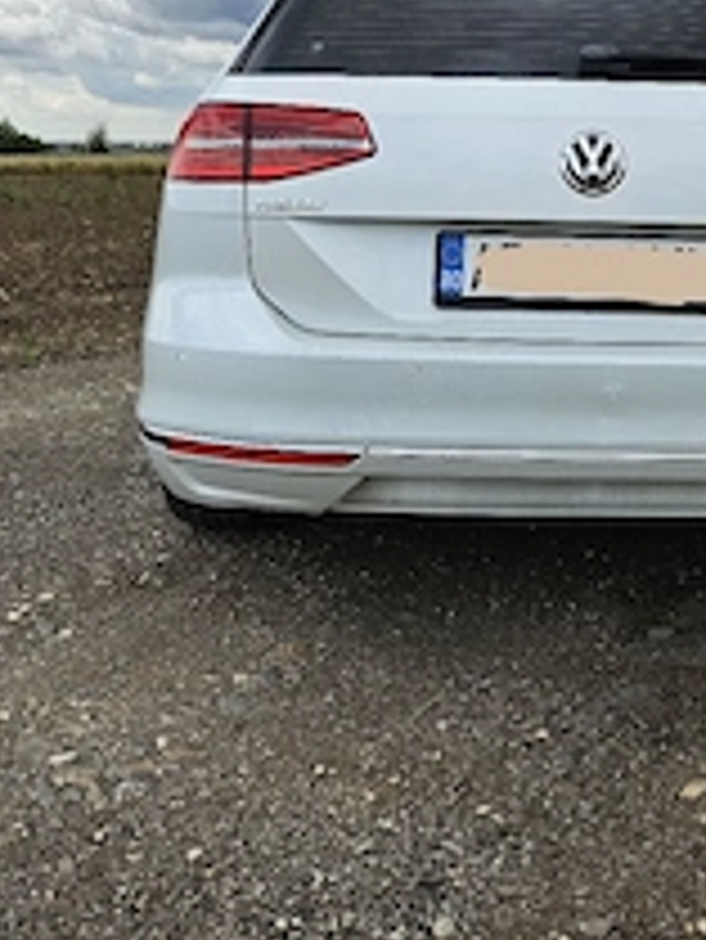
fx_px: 1195
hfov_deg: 32.0
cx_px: 567
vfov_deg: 39.1
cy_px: 49
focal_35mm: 44
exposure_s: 1/2000
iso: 25
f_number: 1.8
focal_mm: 5.4
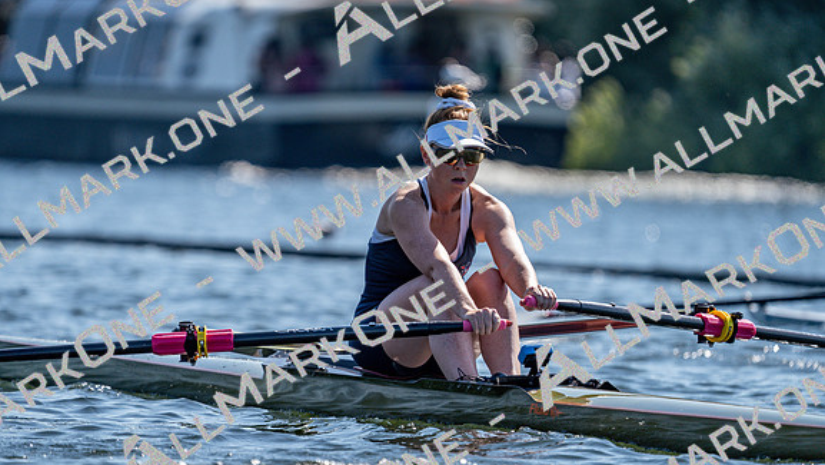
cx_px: 413
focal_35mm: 519
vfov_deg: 2.3
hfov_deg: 4.2
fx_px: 11357
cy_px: 275
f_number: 6.3
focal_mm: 493
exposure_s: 1/1600
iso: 200
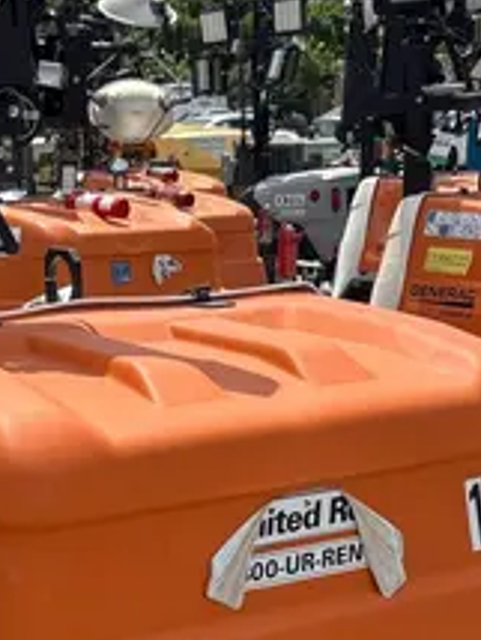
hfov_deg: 16.6
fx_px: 1646
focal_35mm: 89
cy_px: 513
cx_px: 161
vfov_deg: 21.7
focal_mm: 5.96
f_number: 1.6
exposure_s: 1/3279
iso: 50
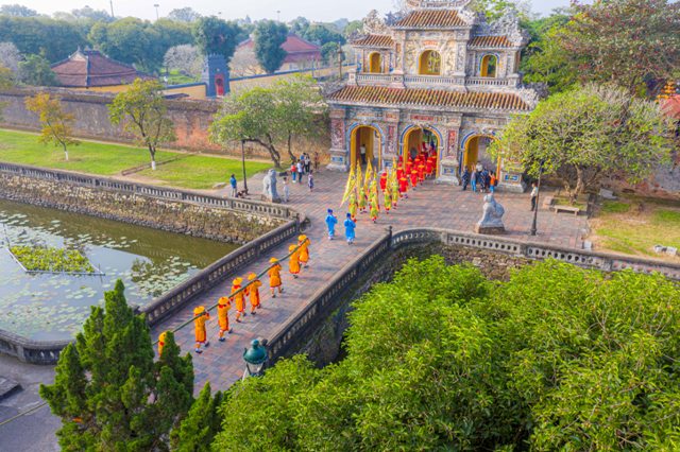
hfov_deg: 65.5
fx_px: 529
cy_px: 226
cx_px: 340
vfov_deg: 46.4
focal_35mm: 28
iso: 100
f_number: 5.6
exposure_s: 1/160
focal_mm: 10.26
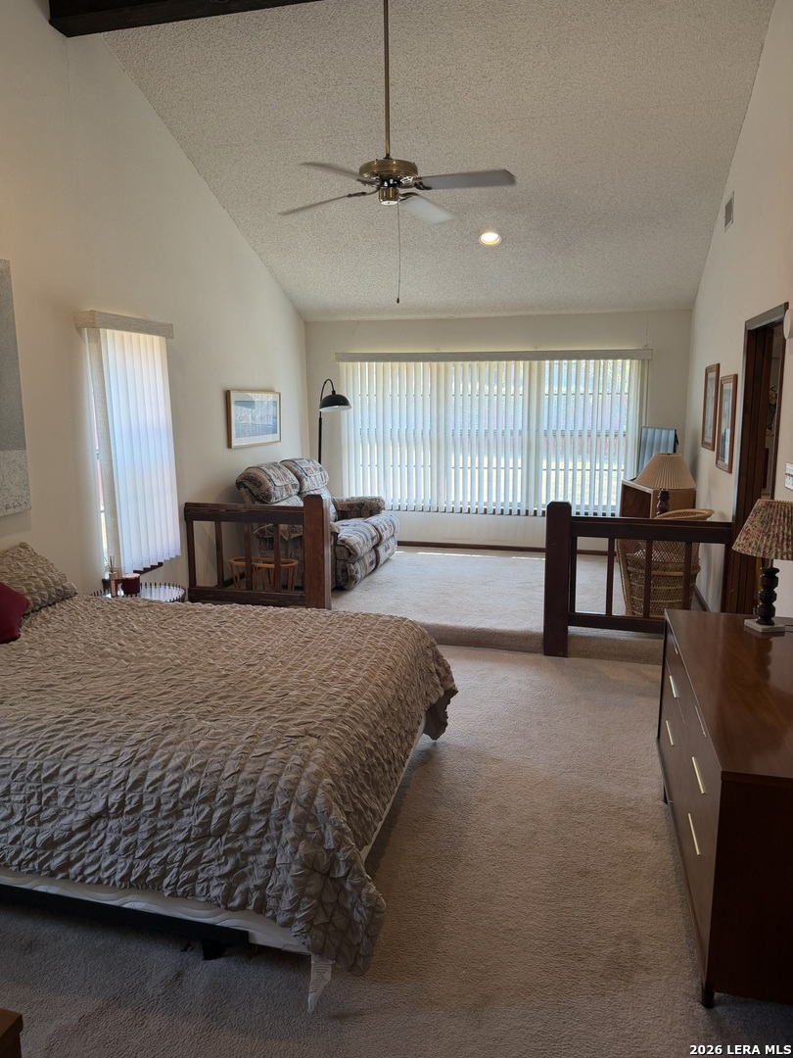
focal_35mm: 24
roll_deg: +0.4
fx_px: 733
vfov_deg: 71.6
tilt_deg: -10.4
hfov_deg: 56.8
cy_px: 529
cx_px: 396
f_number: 1.78
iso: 125
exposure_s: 1/120
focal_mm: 6.76
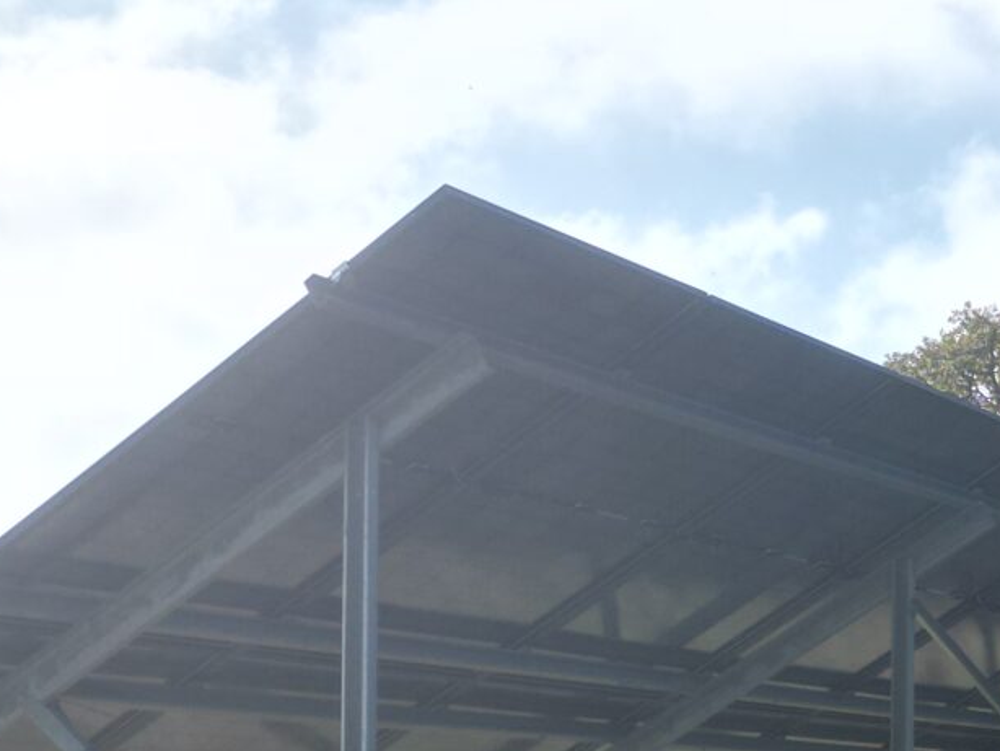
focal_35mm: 80
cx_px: 1200
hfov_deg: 22.5
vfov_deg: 17.9
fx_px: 2312
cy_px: 780
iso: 110
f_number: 1.7
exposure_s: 1/4000
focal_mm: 6.72
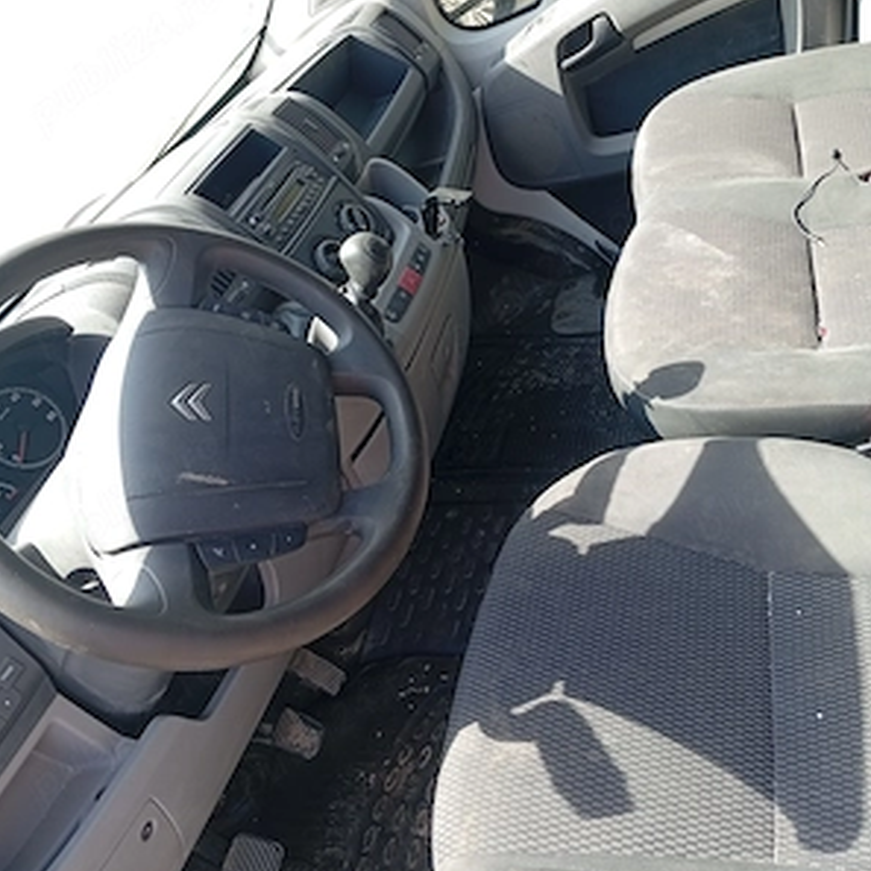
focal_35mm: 32
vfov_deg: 50.6
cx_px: 434
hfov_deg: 51.1
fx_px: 911
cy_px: 326
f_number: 1.8
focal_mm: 3.98
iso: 75
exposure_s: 1/100
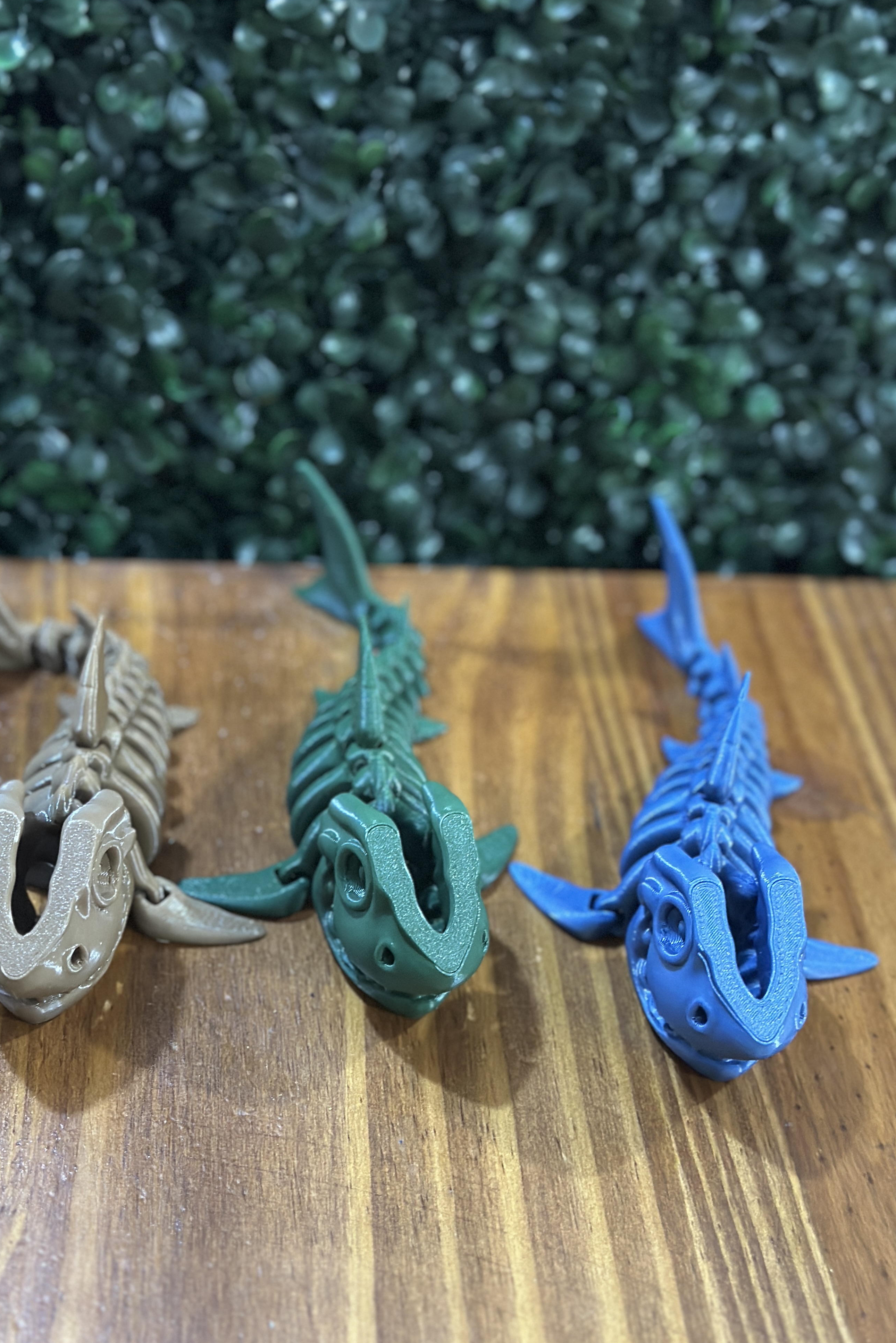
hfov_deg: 26.0
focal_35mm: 52
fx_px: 1941
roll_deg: -6.7
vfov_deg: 38.2
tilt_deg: -38.4
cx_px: 382
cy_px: 695
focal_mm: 6.86
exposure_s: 1/33
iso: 800
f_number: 1.78
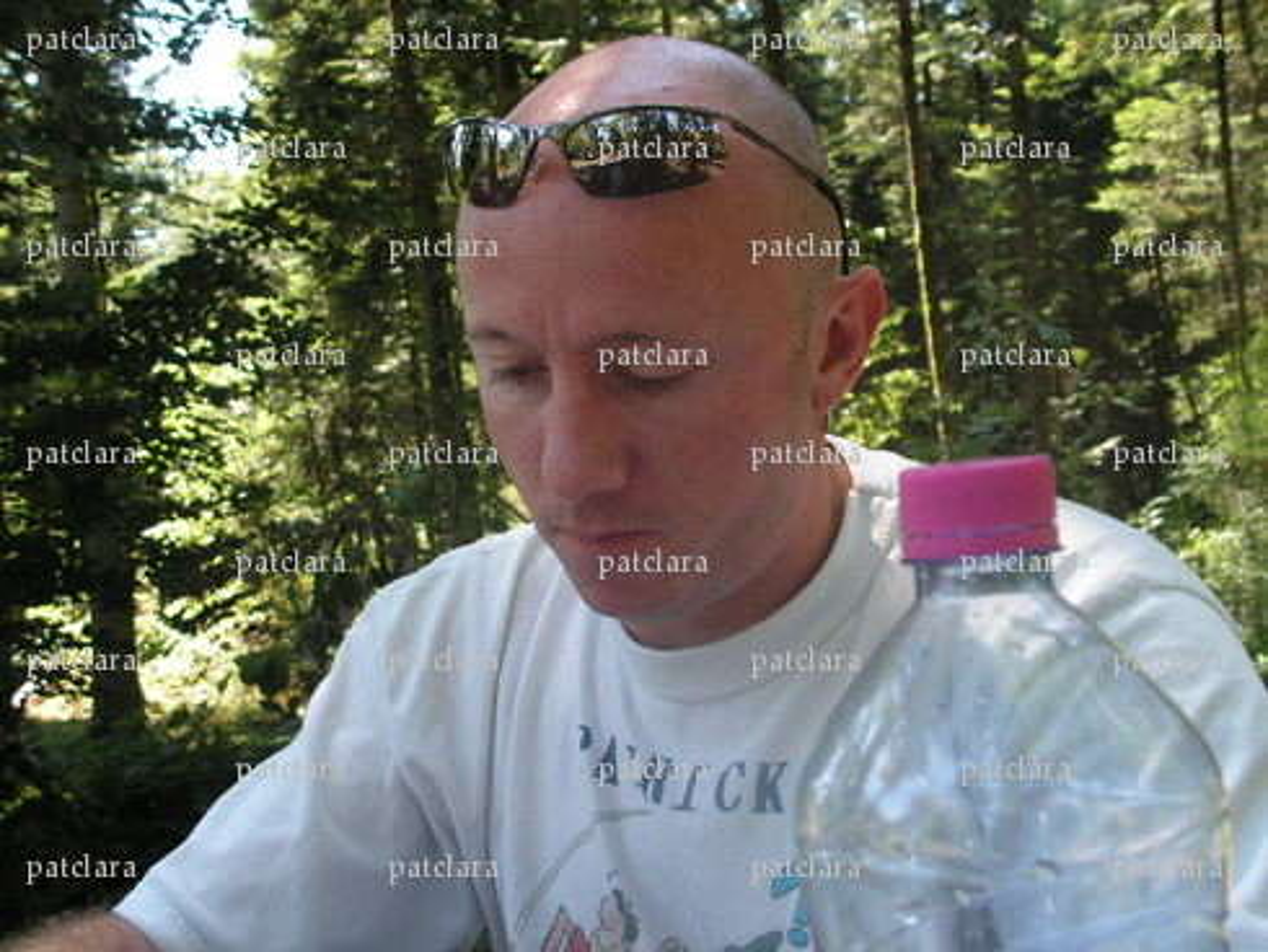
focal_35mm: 55
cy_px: 476
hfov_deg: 34.9
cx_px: 634
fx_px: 2016
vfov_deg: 26.6
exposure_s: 1/60
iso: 50
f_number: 3.2
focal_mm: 9.2
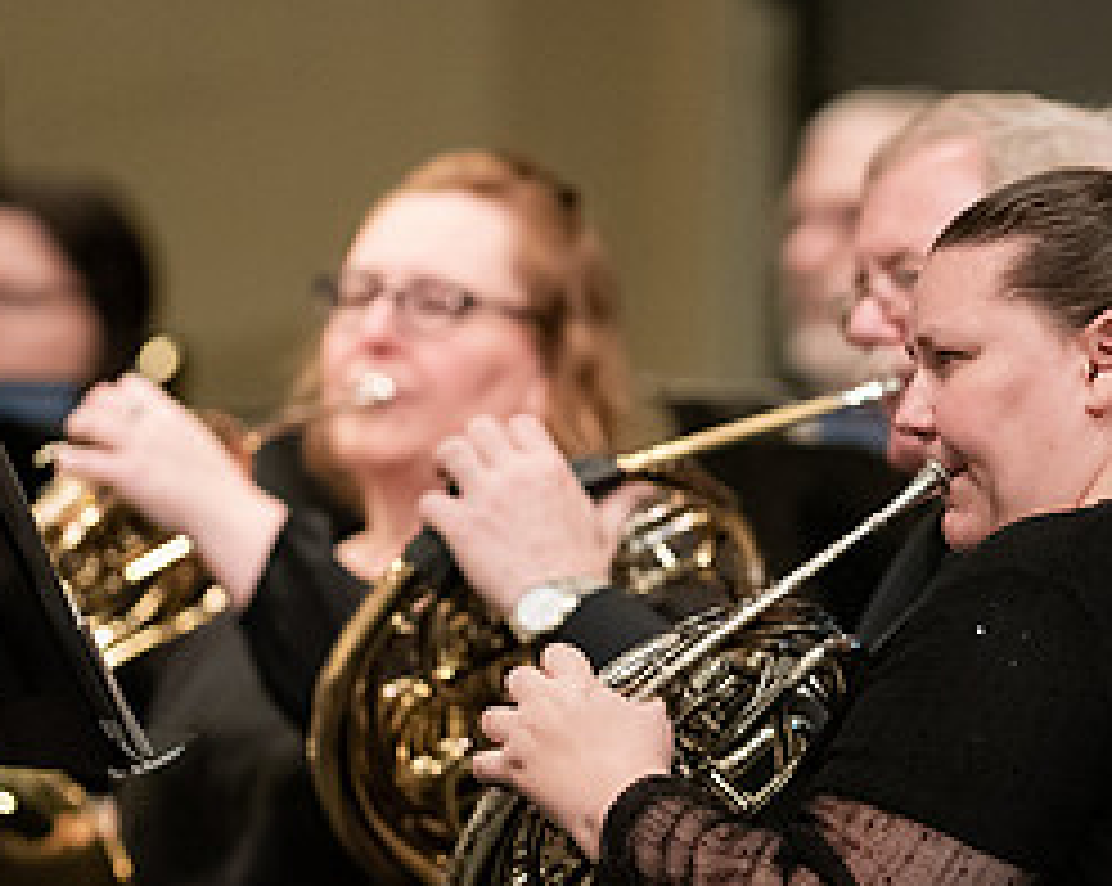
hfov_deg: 2.9
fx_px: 21761
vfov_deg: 2.3
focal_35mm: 662
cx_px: 986
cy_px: 636
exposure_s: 1/320
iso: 4000
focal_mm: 300
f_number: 3.2
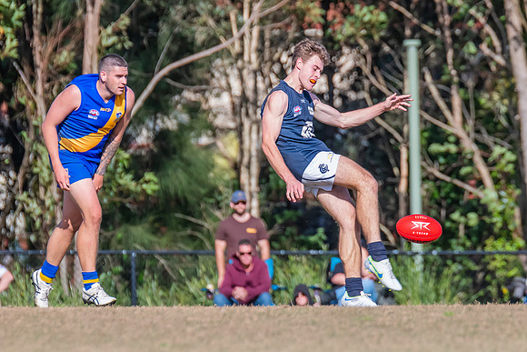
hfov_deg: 2.7
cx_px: 347
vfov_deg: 1.8
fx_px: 11190
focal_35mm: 764
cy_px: 176
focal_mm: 420
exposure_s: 1/2000
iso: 800
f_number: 7.1
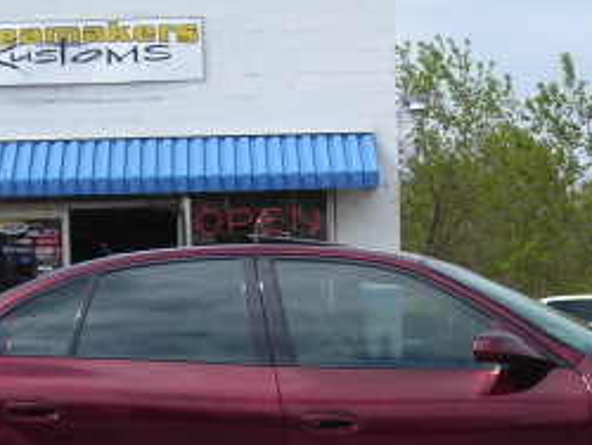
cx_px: 358
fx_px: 1832
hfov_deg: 18.3
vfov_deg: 13.8
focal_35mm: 107
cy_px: 336
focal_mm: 6.3
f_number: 6.4
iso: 50
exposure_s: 1/215
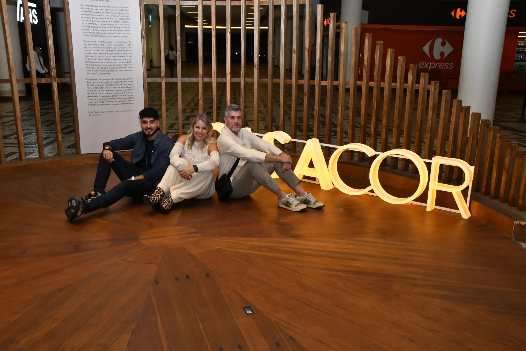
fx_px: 482
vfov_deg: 40.0
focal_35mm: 33
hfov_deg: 57.2
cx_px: 263
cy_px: 176
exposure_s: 1/60
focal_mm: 22
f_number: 11
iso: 2000
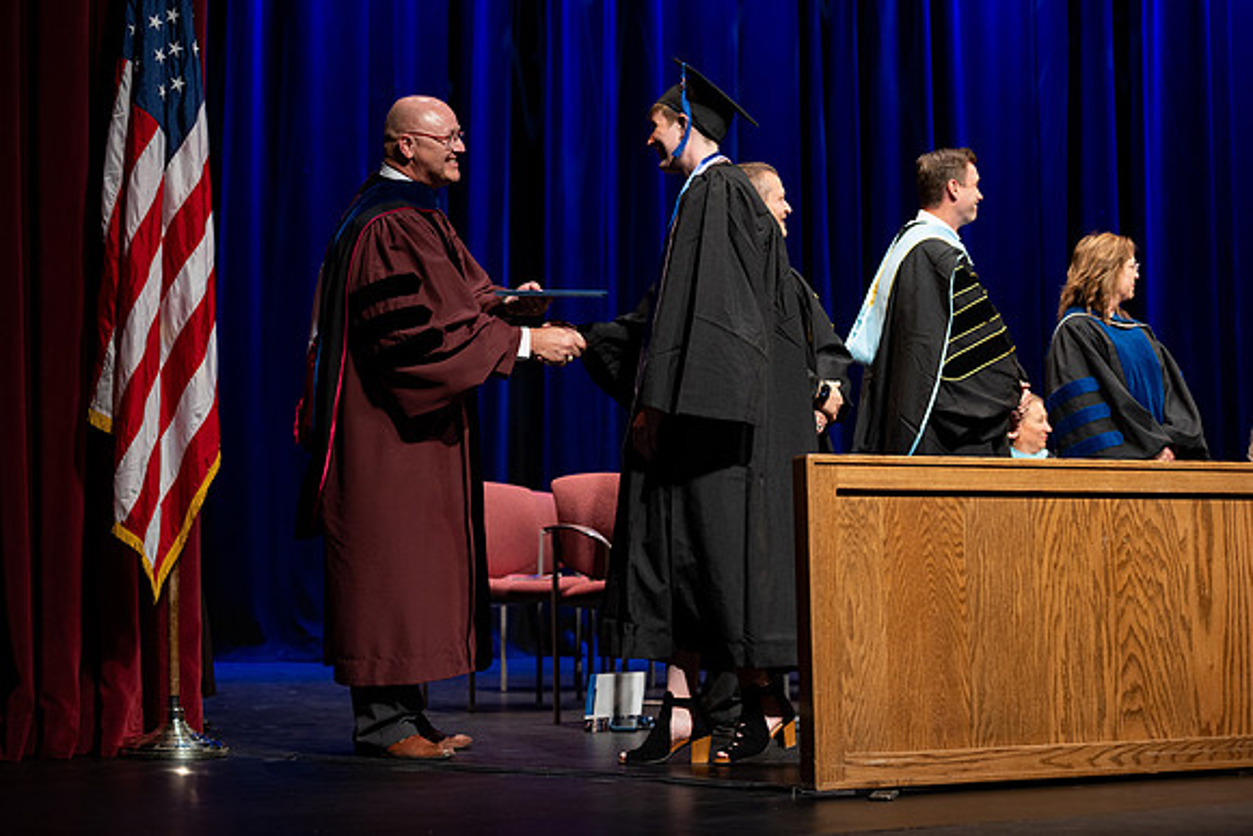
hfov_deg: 28.8
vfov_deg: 19.5
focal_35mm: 70
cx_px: 626
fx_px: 2437
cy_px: 418
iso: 640
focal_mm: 70
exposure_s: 1/250
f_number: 2.8
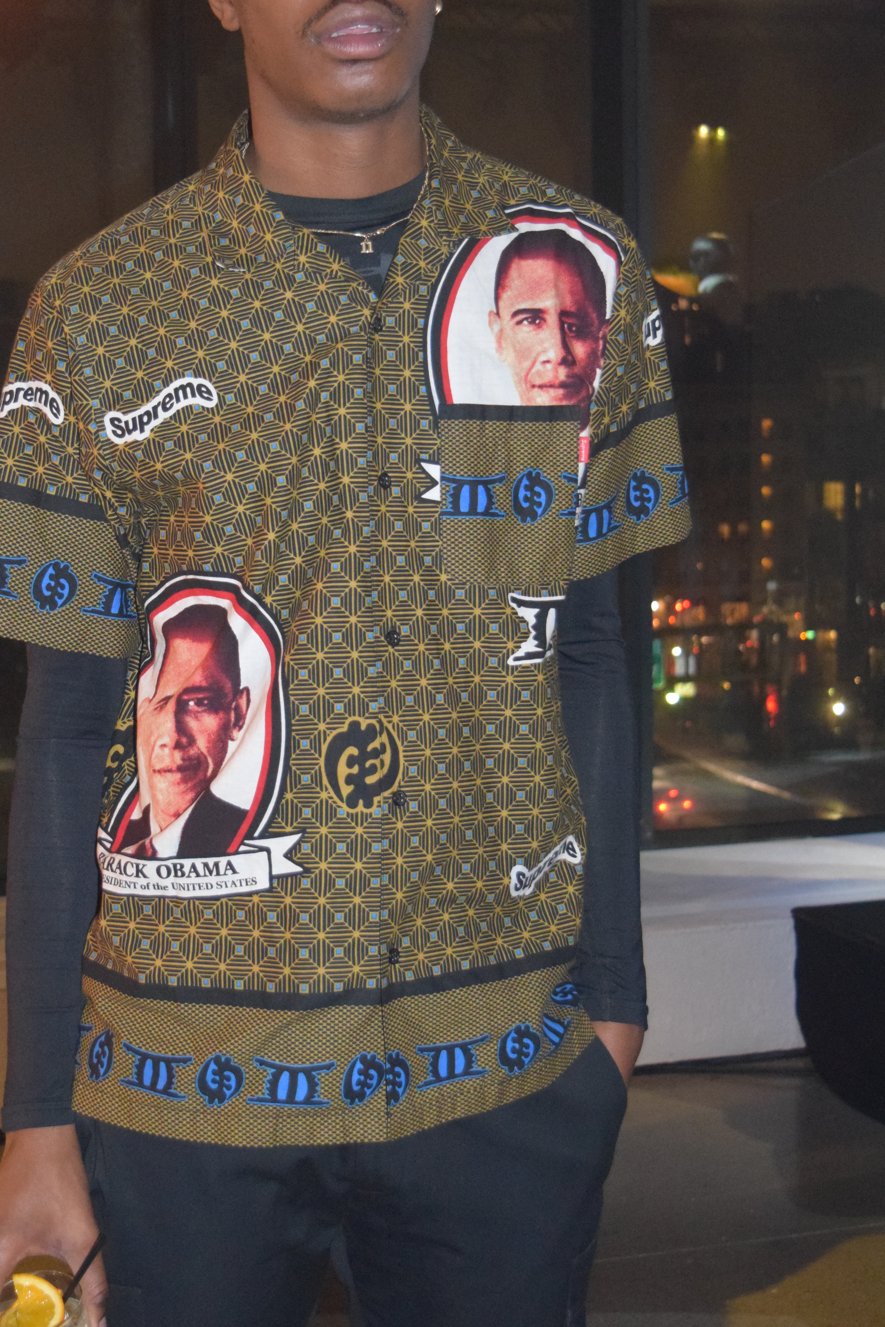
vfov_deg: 35.5
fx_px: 2065
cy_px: 537
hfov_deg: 24.1
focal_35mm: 56
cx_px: 312
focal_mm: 28
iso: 3200
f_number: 4.2
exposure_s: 1/60
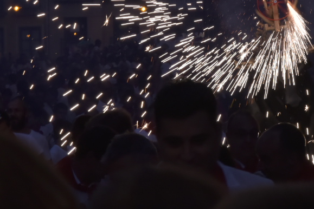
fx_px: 2564
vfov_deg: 4.7
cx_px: 239
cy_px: 44
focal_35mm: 294
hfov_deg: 7.0
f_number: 18
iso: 1600
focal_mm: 105
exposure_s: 1/80
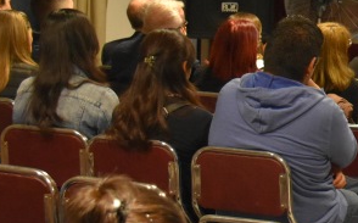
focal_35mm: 128
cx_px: 566
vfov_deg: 10.1
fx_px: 1247
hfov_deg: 14.9
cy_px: 10
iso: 2800
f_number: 4
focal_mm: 24
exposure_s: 1/60
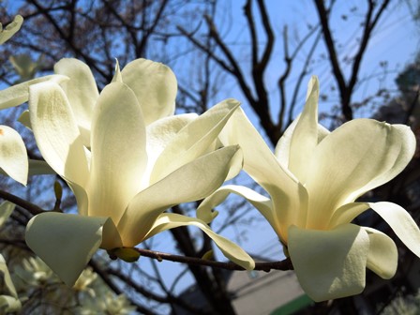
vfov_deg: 18.9
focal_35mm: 78
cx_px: 210
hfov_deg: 25.0
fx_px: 946
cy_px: 158
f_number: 4.5
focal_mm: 14.1
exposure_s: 1/1000
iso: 100
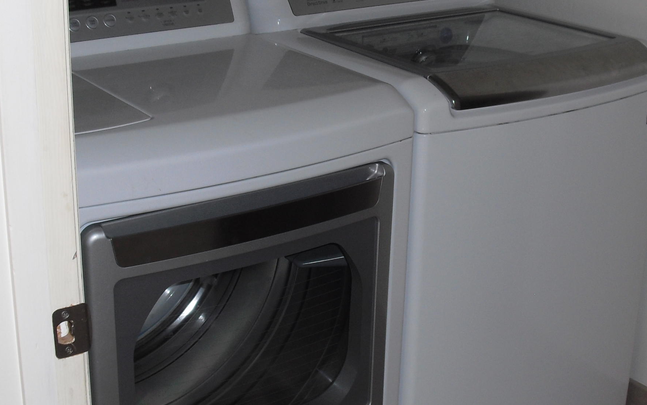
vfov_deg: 20.0
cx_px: 367
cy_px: 196
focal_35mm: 65
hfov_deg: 31.5
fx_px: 1146
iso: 100
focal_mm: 6.3
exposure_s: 1/60
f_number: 3.1
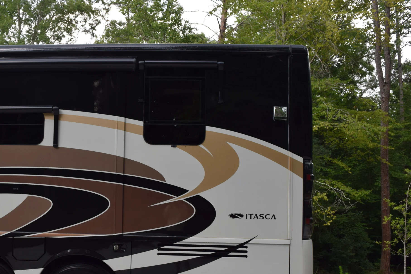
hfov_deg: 50.1
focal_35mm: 38
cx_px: 149
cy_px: 180
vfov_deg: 34.8
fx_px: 434
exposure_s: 1/160
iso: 400
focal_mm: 18
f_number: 6.3
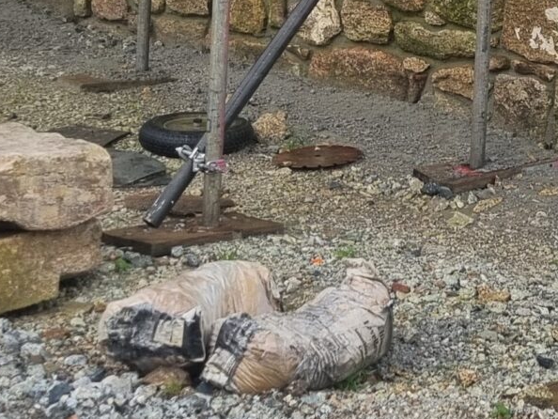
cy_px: -267
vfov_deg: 12.4
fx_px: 1806
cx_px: 768
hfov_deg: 16.4
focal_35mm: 112
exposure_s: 1/280
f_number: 1.8
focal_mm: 5.4
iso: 50
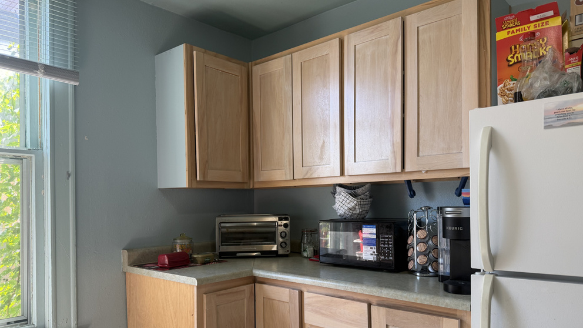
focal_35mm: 27
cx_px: 287
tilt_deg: -0.2
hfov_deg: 69.9
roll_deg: +0.7
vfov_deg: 42.6
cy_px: 206
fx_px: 417
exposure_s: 1/120
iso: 100
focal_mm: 6.76
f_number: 1.78
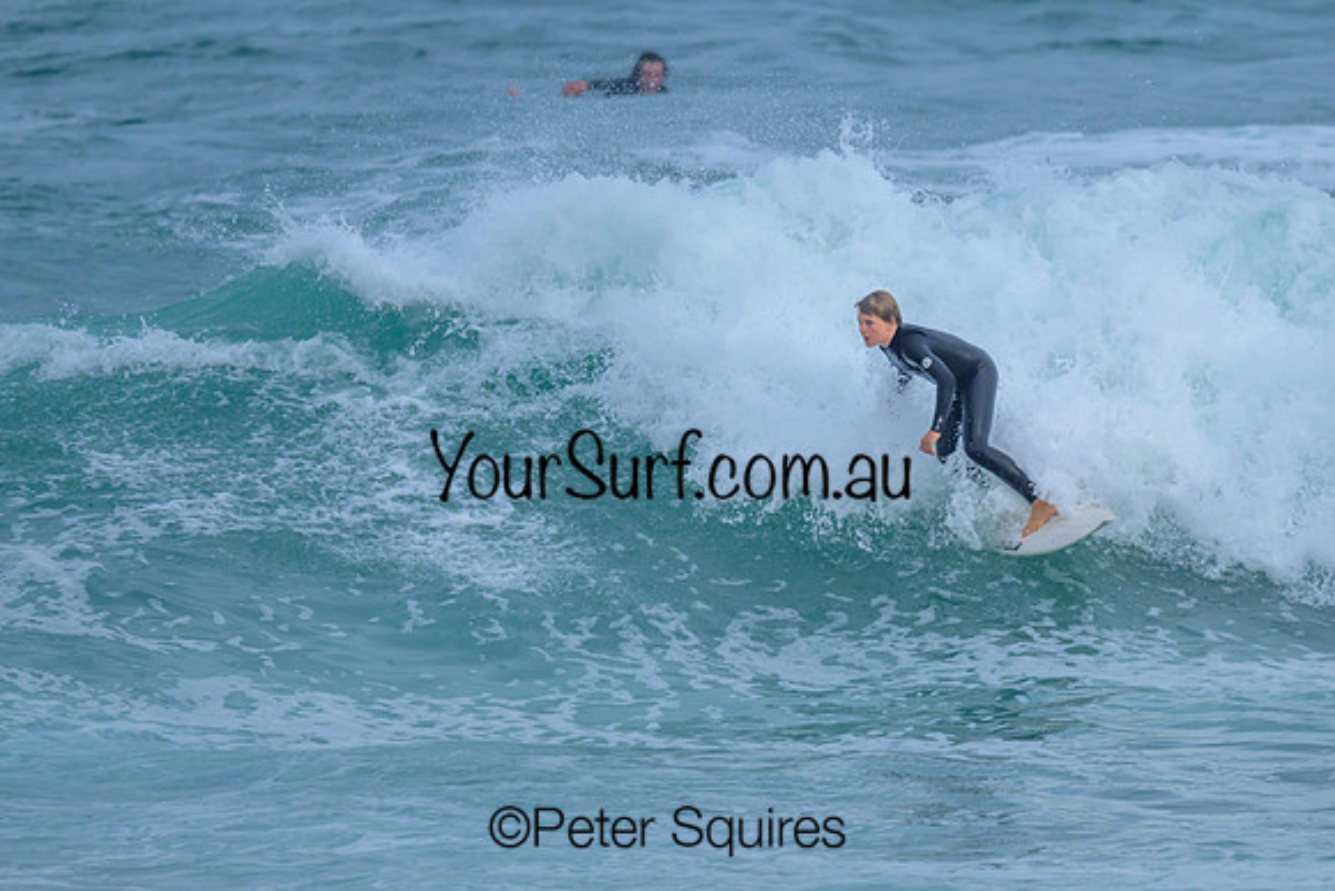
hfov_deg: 1.9
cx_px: 819
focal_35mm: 1089
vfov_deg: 1.3
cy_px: 453
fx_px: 40397
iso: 800
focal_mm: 800
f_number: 6.3
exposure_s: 1/2000
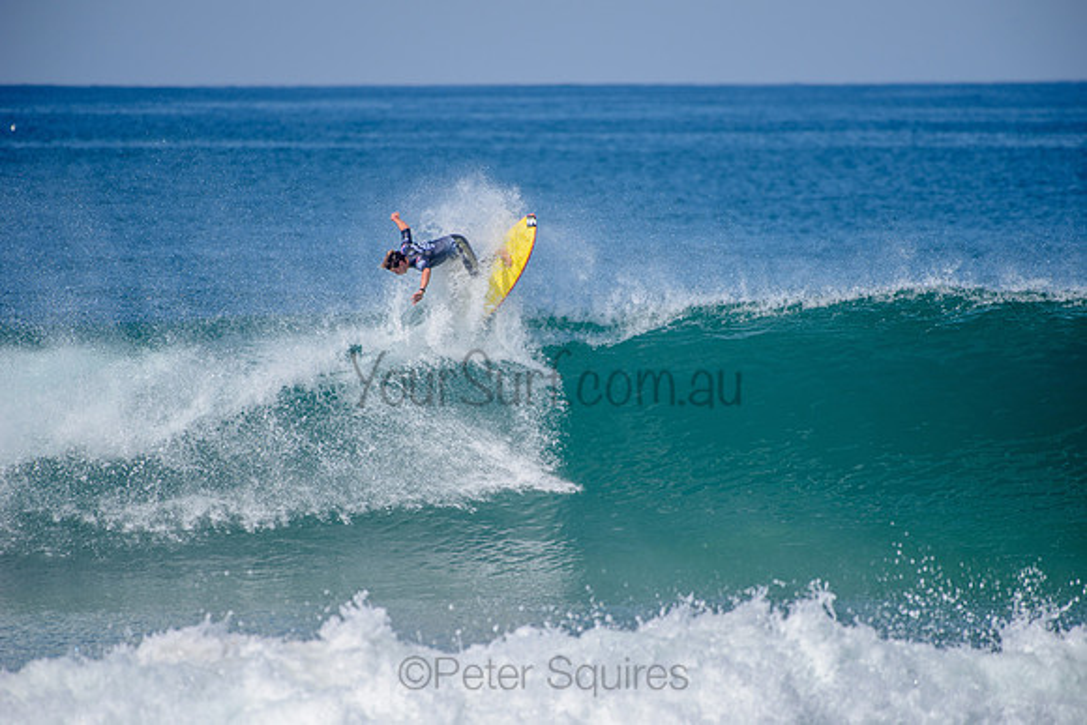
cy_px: 362
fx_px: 15100
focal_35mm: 500
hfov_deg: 4.1
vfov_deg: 2.8
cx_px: 544
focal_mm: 500
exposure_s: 1/2000
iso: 160
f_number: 5.6
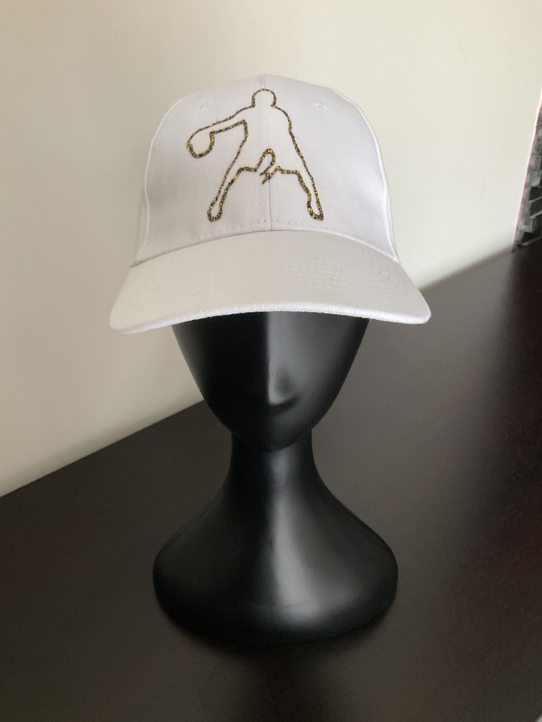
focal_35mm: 29
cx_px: 271
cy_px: 361
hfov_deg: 48.2
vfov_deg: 61.7
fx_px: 605
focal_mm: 3
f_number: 1.8
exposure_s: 1/60
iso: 200
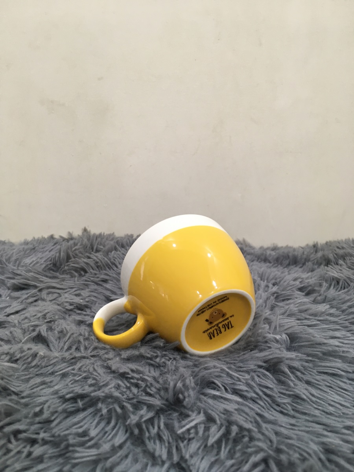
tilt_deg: -12.8
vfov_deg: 61.7
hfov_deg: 48.2
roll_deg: -0.8
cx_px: 177
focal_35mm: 29
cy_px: 236
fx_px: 395
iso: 100
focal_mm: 4.15
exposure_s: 1/33
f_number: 2.2
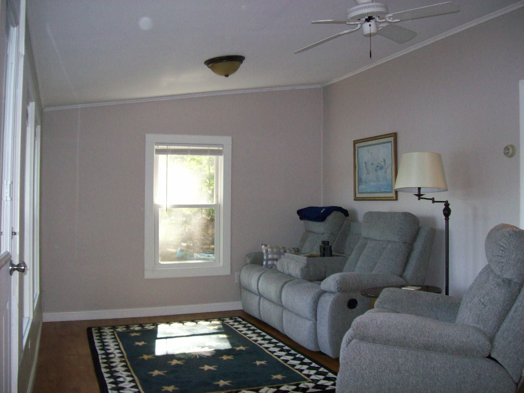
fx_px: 545
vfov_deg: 39.7
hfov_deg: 51.4
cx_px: 262
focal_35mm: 36
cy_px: 196
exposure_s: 1/64
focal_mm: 6
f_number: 2.7
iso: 200
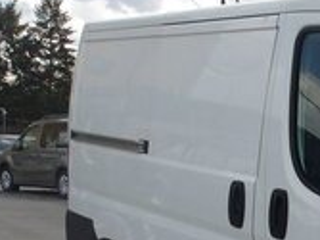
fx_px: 730
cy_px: 292
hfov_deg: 21.6
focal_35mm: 79
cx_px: 450
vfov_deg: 17.7
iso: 100
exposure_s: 1/83
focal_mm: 4.9
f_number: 10.4
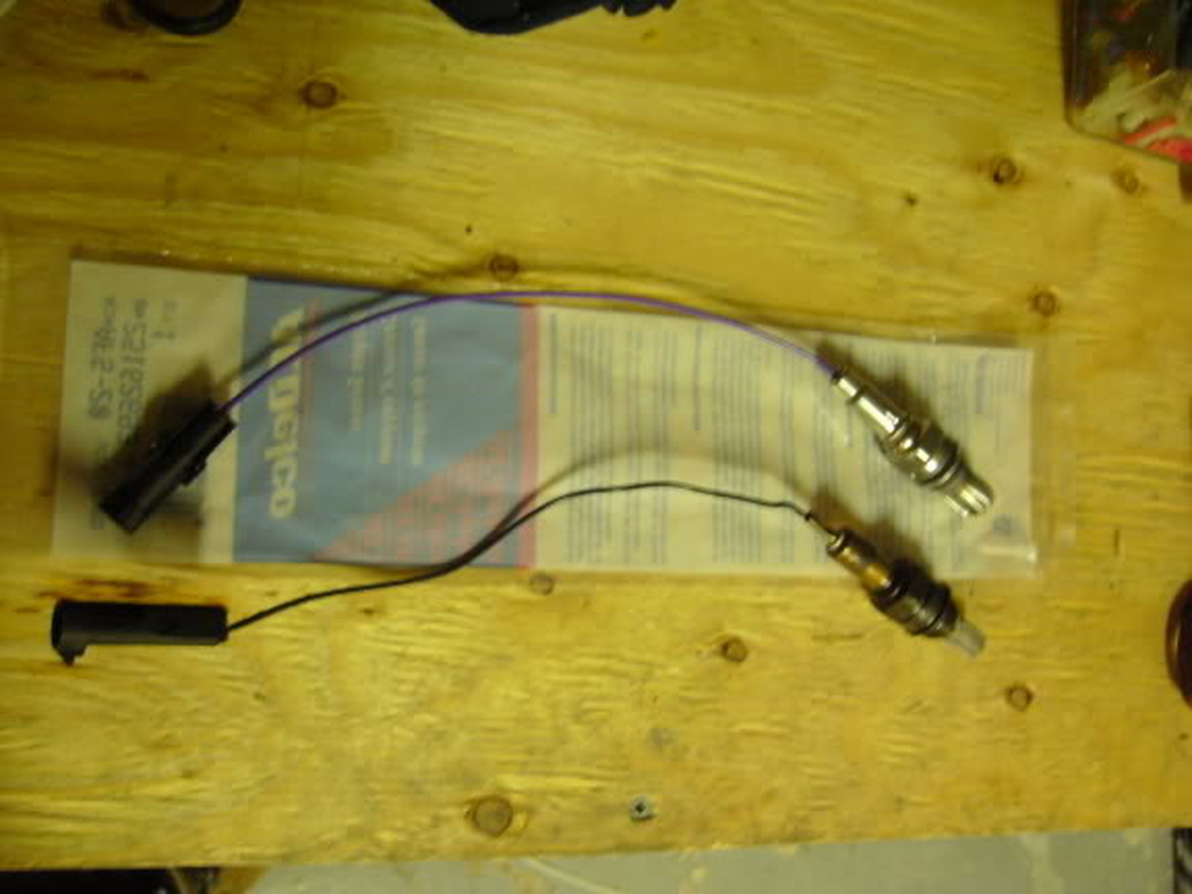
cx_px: 596
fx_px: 1205
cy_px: 447
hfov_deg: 52.6
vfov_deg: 40.7
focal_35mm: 35
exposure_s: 1/10
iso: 400
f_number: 2.8
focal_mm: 5.8
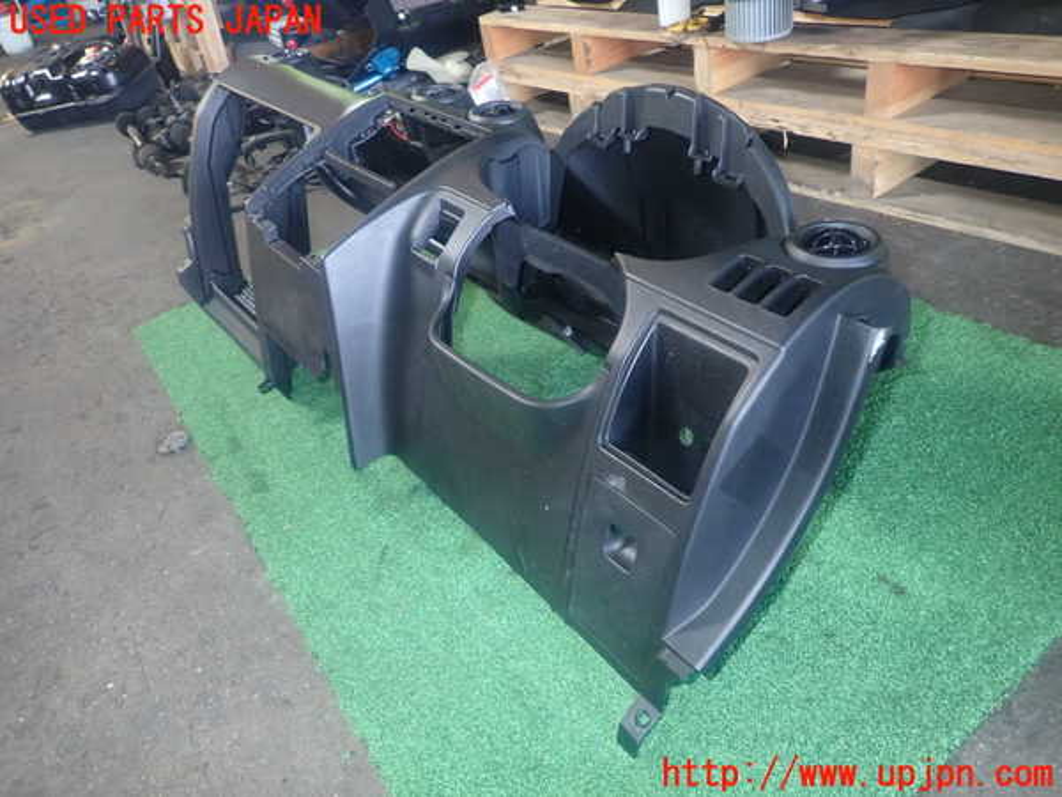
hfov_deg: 69.4
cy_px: 398
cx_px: 531
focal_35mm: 25
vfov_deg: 54.9
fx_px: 767
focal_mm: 4.5
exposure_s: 1/30
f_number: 2
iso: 200
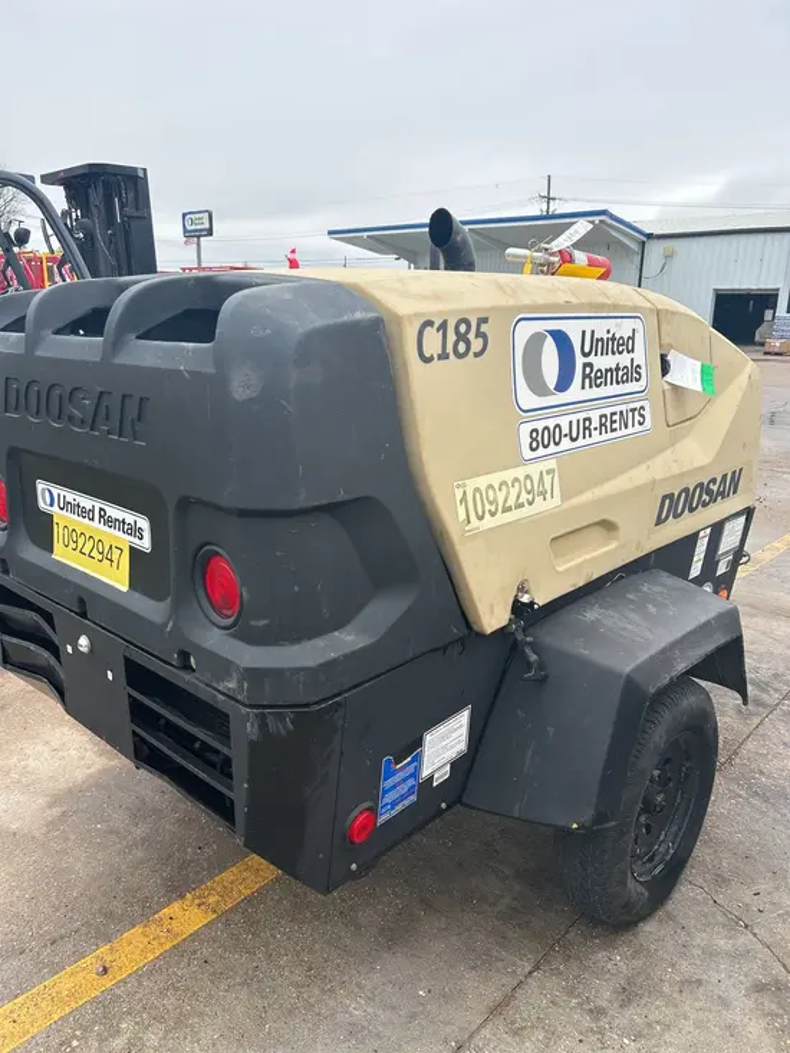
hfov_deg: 53.1
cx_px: 395
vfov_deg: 67.3
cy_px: 526
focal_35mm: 26
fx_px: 791
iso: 50
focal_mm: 5.7
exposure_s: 1/1079
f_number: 1.5
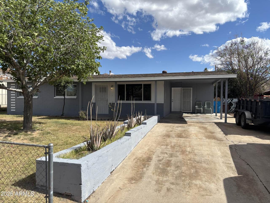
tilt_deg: -0.6
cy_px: 102
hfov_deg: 67.3
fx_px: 203
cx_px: 135
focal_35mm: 26
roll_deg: -0.4
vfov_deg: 53.1
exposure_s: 1/4255
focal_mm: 5.96
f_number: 1.6
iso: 50
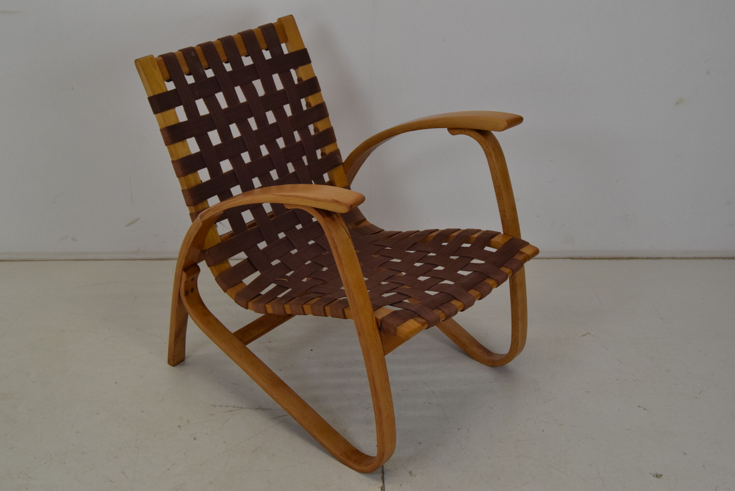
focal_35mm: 48
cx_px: 368
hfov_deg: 41.1
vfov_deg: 28.1
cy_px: 246
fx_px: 981
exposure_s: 1/320
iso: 1600
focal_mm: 32
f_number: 9
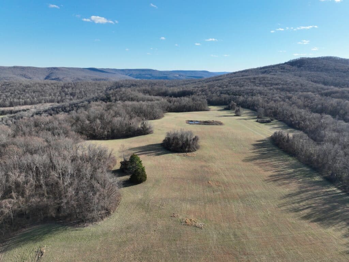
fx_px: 242
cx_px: 174
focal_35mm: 24
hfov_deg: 71.6
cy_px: 131
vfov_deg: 56.8
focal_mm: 12.29
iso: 210
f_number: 2.8
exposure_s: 1/1600
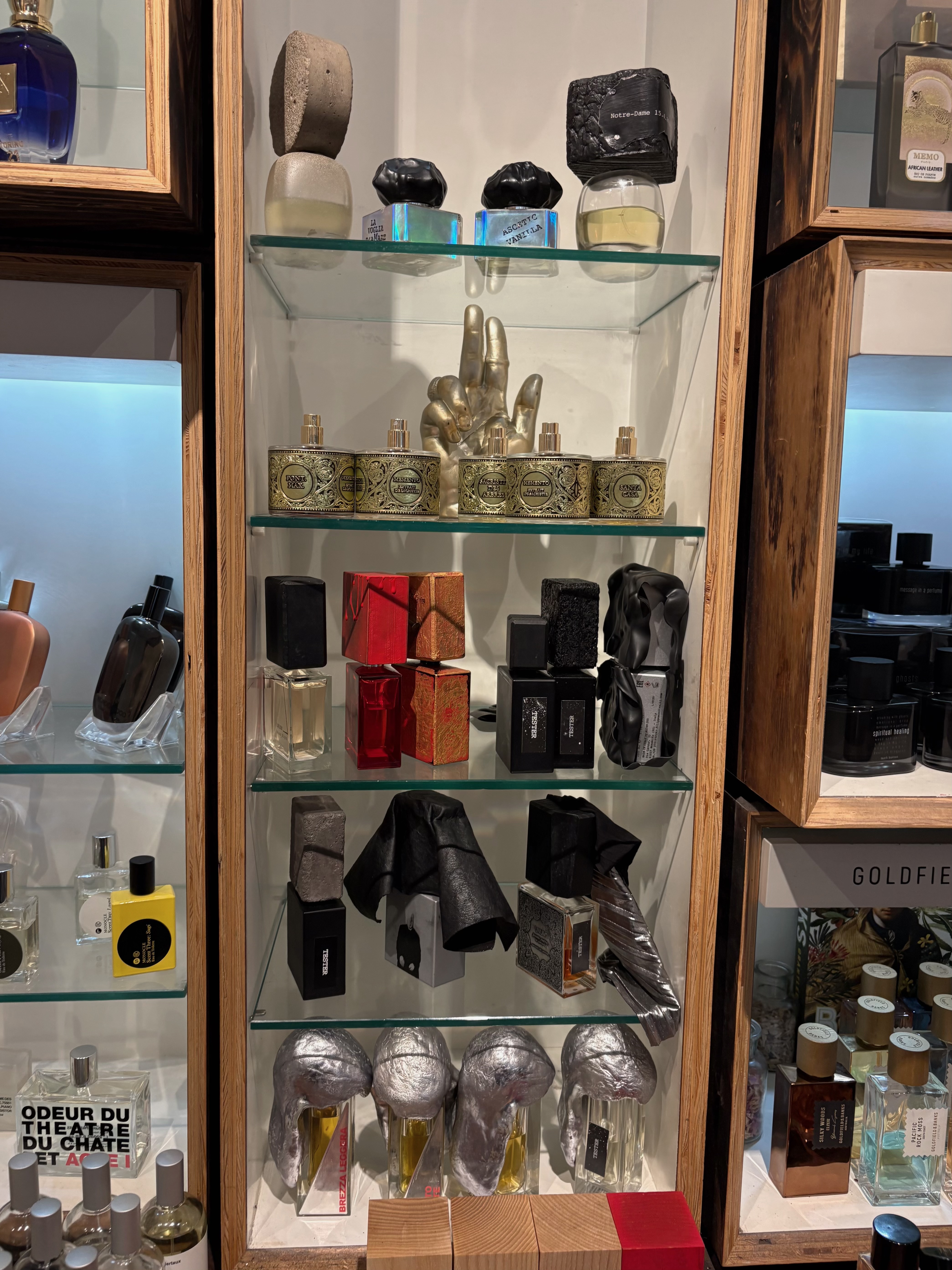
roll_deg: -0.5
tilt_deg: -3.9
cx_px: 476
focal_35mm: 26
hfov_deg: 53.1
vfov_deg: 67.3
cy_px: 635
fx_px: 954
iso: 125
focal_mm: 5.96
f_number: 1.6
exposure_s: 1/100
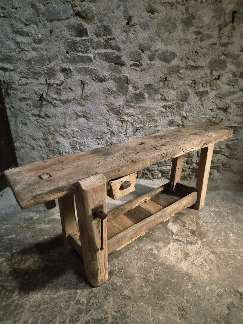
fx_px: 215
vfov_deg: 73.9
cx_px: 122
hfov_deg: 58.9
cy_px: 162
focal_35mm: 23
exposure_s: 1/50
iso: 1250
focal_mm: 5.4
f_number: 1.8
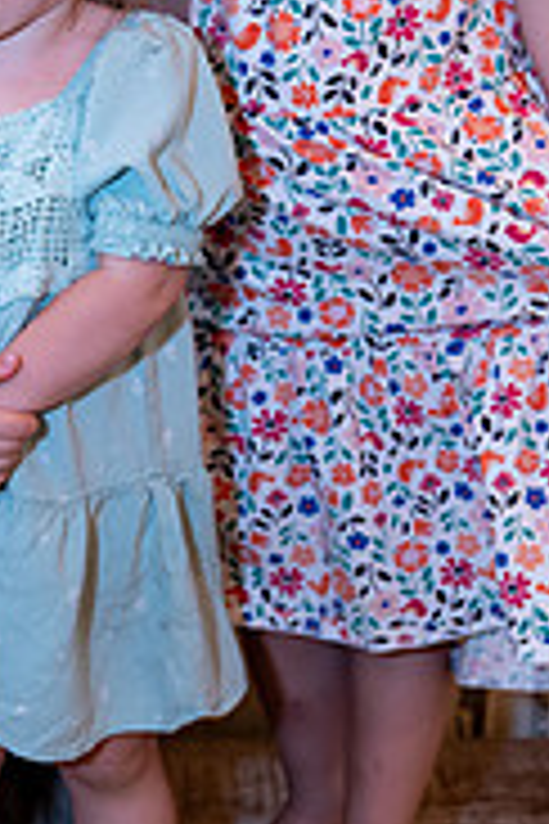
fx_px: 2425
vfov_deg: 19.2
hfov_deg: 12.9
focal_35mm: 106
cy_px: 288
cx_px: 225
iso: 2000
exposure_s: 1/100
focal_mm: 43
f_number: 2.8
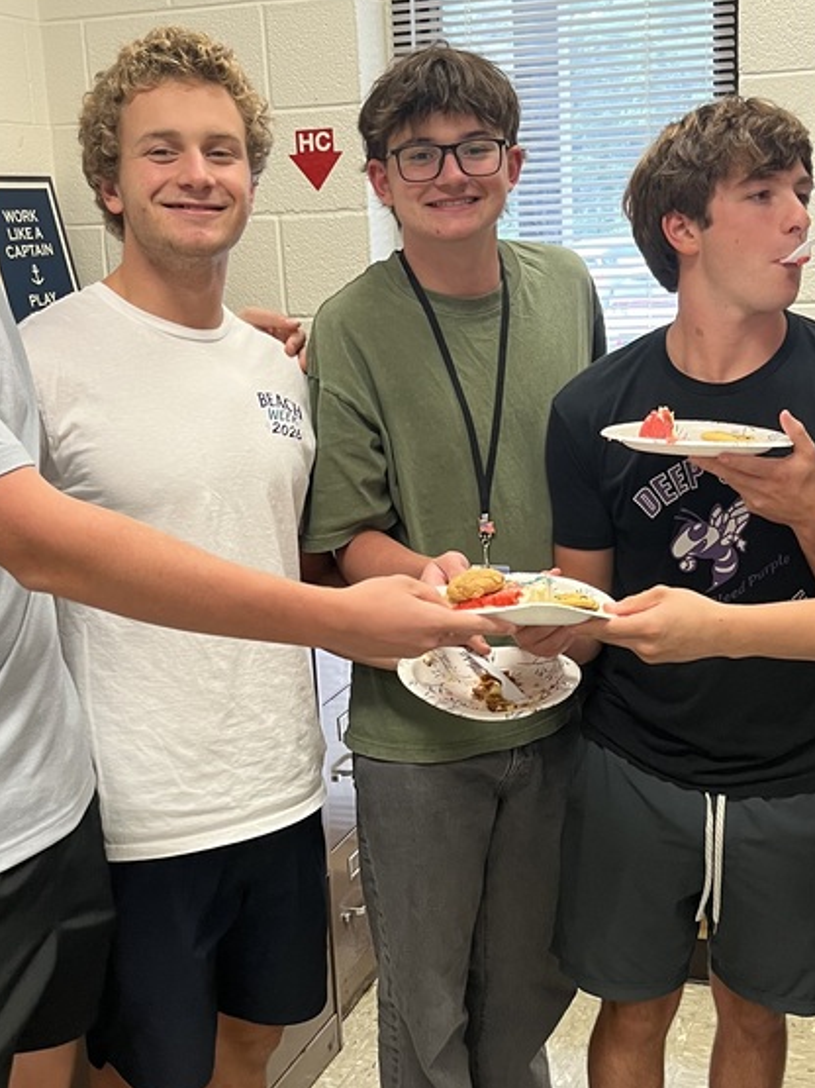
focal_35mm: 48
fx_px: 1507
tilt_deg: -15.2
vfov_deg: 39.6
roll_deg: +2.2
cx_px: 447
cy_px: 629
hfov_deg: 30.2
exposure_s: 1/60
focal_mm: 5.1
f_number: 1.6
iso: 125
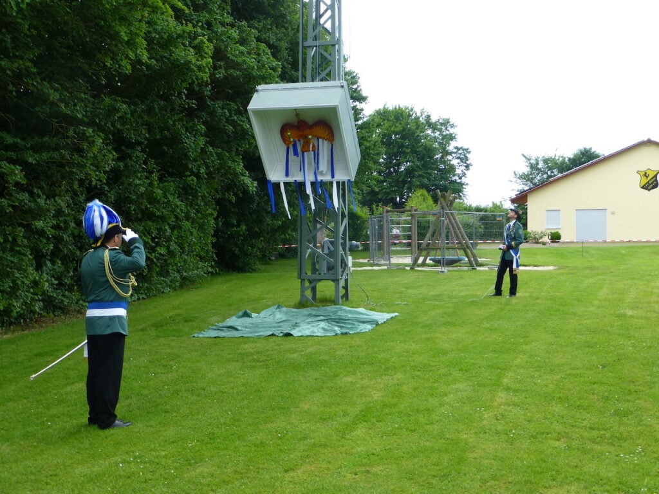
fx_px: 819
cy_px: 247
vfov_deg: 33.6
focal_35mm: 43
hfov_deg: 43.9
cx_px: 330
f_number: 3.9
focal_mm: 7.4
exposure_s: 1/250
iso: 100
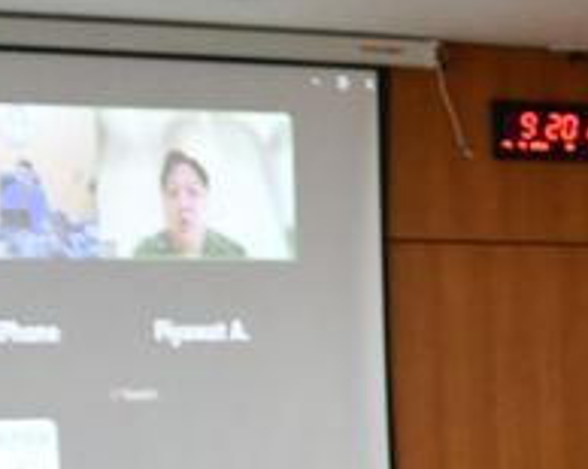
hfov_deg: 13.1
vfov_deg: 11.0
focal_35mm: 134
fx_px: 2331
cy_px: 734
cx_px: 1031
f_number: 3.5
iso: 1250
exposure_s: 1/125
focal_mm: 18
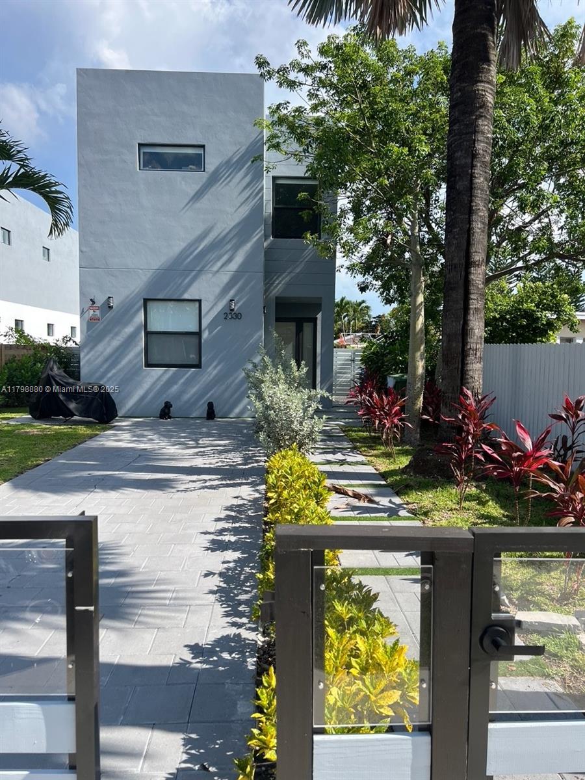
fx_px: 586
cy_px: 390
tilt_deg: -4.6
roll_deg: -1.0
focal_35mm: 26
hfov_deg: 53.1
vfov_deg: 67.3
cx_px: 292
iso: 50
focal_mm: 5.7
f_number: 1.5
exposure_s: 1/2571
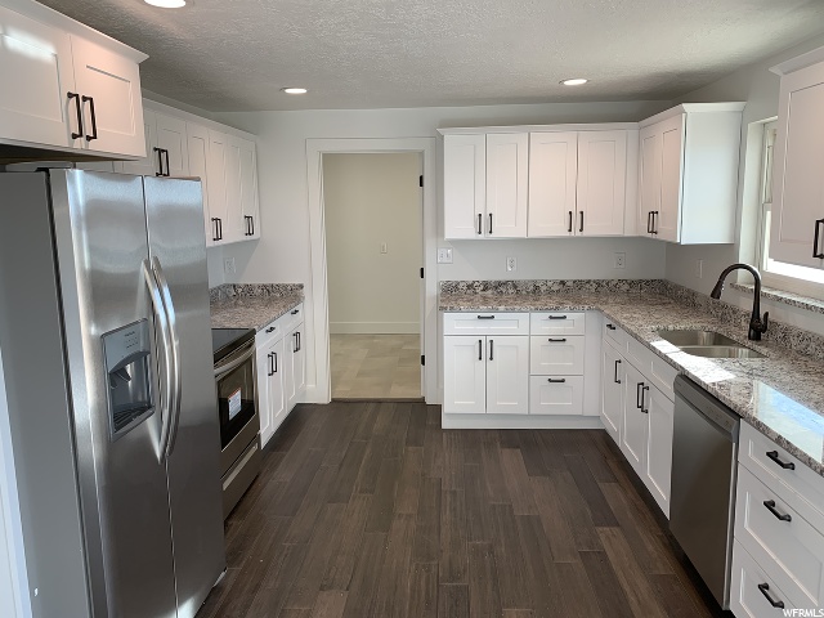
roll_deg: +0.6
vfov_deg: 53.1
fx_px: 619
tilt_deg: -8.4
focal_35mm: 26
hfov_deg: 67.3
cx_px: 412
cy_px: 309
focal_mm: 4.25
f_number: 1.8
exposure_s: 1/120
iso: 50
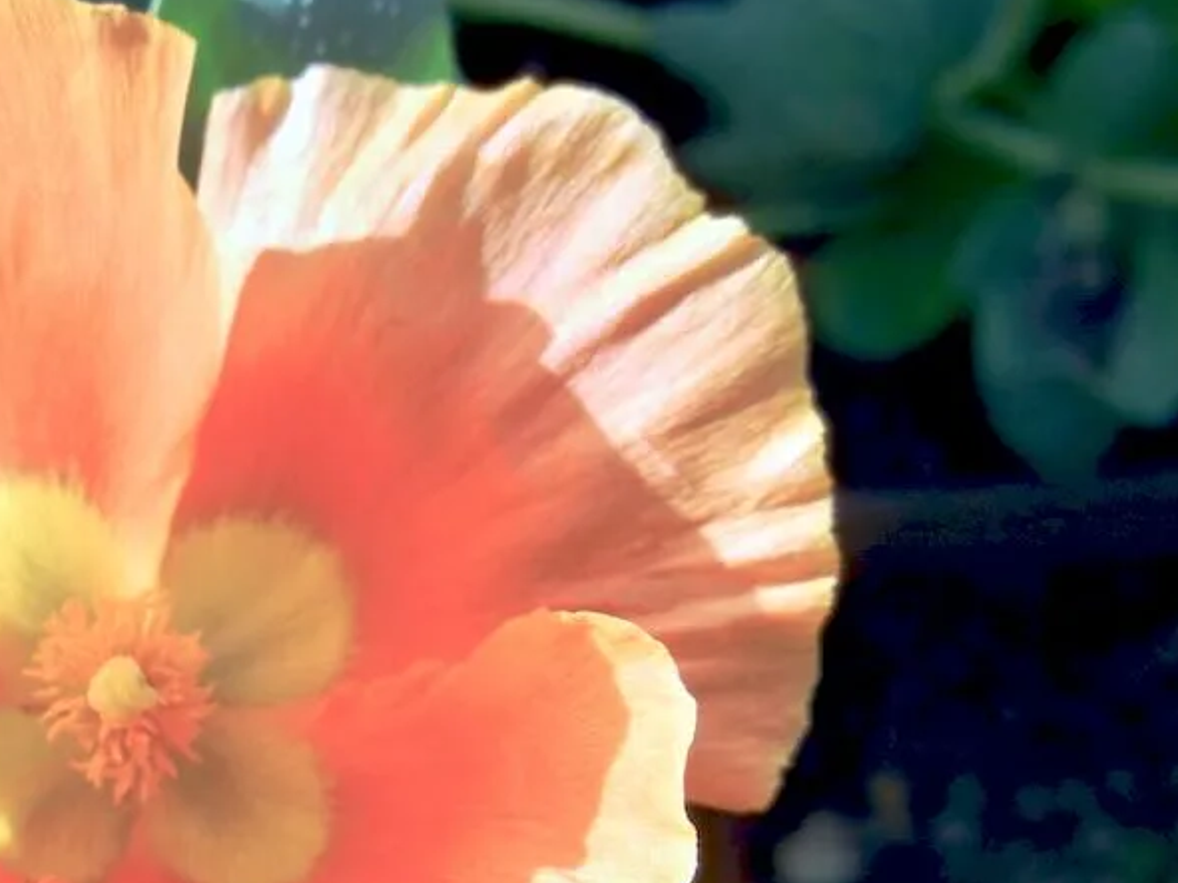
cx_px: 249
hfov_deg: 35.7
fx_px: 1769
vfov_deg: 27.8
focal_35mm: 52
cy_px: 626
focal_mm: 5.4
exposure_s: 1/669
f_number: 3.5
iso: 160
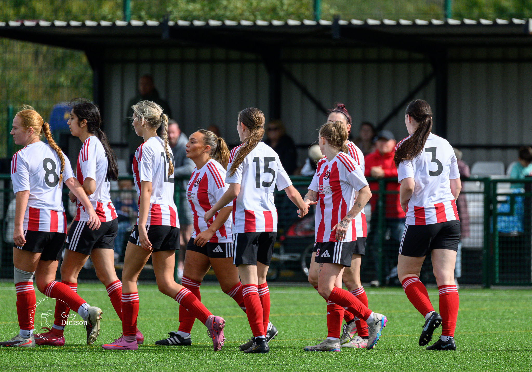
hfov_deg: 4.2
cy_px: 156
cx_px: 325
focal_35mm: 481
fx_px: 7213
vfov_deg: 3.0
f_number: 5.6
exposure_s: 1/4000
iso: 1000
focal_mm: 400
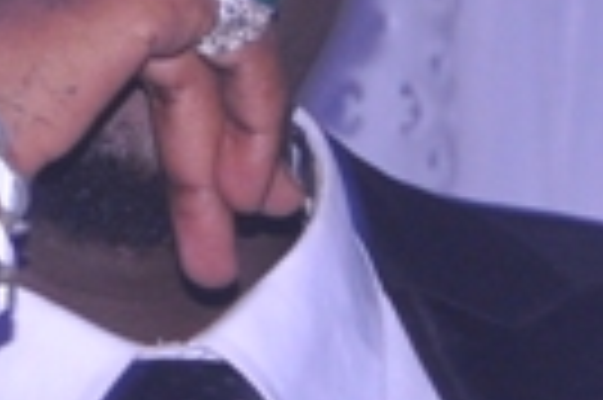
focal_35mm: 521
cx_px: 342
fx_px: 8716
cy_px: 88
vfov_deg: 2.6
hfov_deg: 4.0
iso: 720
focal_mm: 58
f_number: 5.6
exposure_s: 1/30
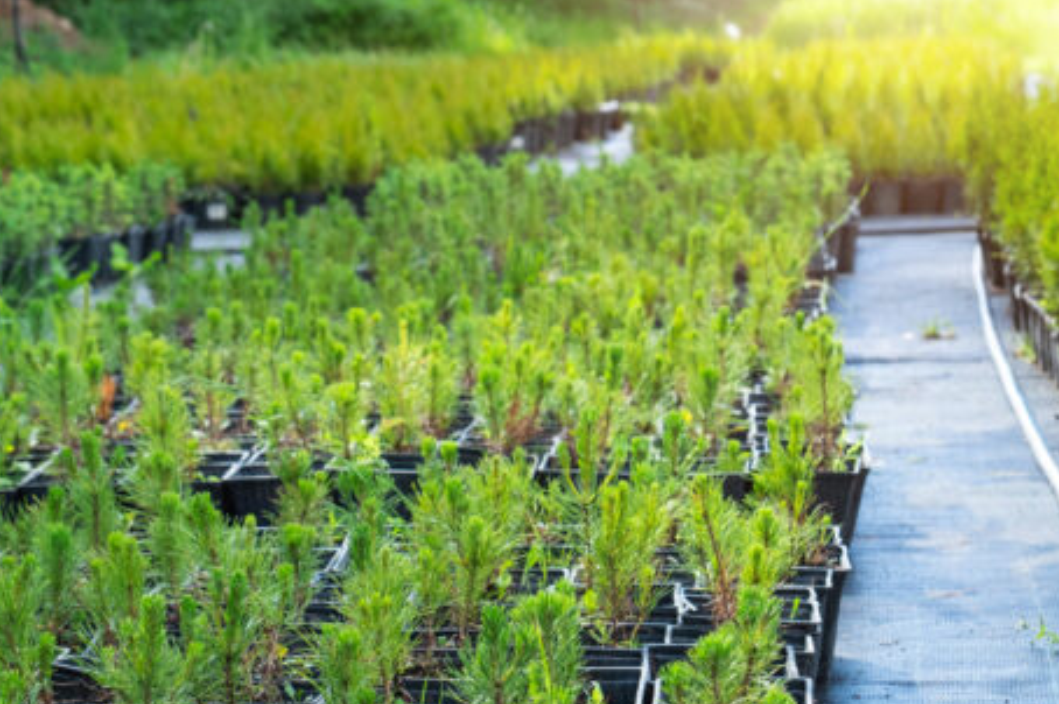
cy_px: 537
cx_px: 637
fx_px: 3057
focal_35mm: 104
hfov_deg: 19.6
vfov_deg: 13.1
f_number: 5
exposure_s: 1/160
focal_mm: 39.3
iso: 160
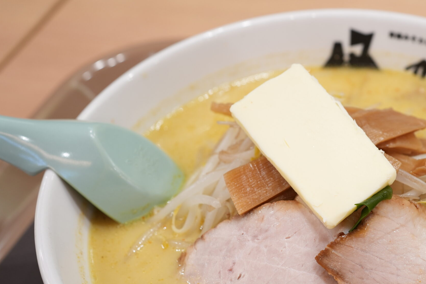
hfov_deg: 36.4
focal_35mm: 54
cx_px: 295
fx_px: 639
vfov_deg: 24.8
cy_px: 205
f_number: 5.6
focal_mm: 35
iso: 500
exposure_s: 1/40
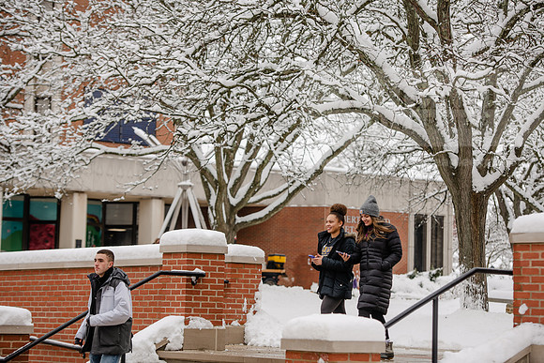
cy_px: 182
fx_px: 1542
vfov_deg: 13.4
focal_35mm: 102
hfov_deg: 20.0
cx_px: 272
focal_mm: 102
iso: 100
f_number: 3.5
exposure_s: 1/400
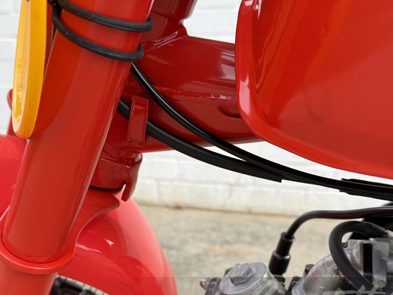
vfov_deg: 32.4
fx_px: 500
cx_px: 206
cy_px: 213
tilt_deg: -17.9
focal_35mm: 44
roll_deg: +0.7
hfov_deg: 42.9
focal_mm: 6.76
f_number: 1.78
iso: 80
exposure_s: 1/627
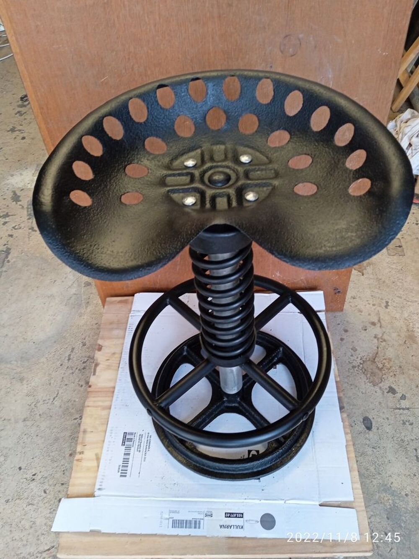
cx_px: 210
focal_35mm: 28
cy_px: 280
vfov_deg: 63.4
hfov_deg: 49.8
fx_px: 452
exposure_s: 1/25
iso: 205
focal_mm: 3.43
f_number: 2.2
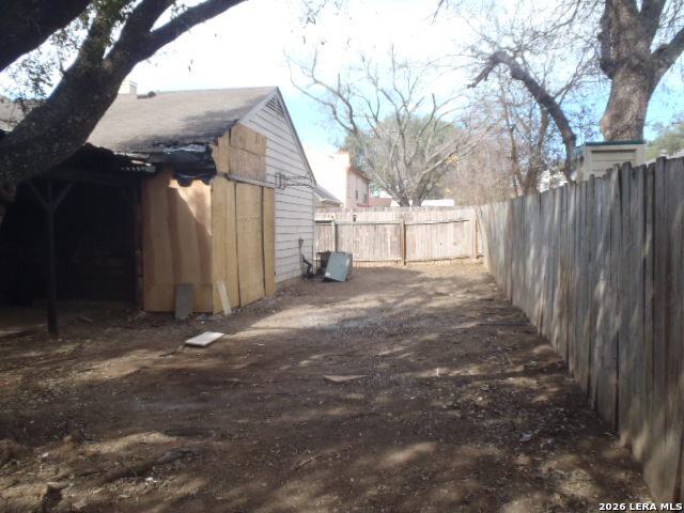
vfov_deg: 49.7
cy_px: 256
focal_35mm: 28
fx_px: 553
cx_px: 342
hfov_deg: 63.4
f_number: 3.9
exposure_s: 1/250
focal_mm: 5
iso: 125
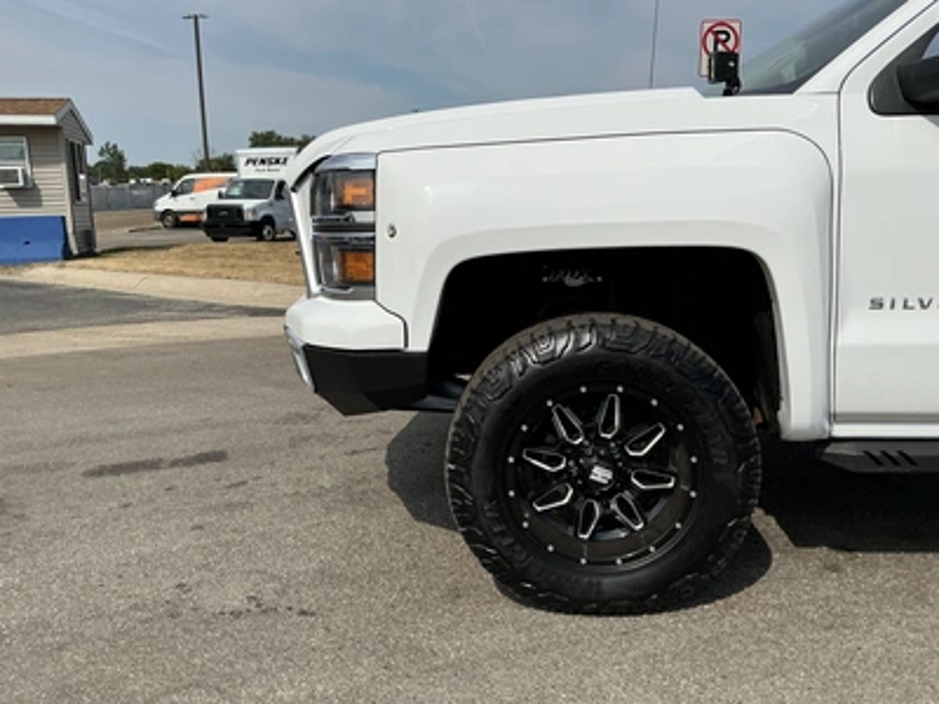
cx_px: 470
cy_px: 352
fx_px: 760
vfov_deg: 49.7
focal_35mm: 28
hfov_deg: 63.4
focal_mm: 3
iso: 25
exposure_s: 1/3788
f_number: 1.8
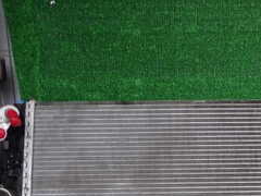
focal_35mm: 75
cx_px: 273
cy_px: 218
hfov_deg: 24.6
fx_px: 565
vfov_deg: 18.8
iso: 200
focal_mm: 5.4
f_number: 2.3
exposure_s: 1/100
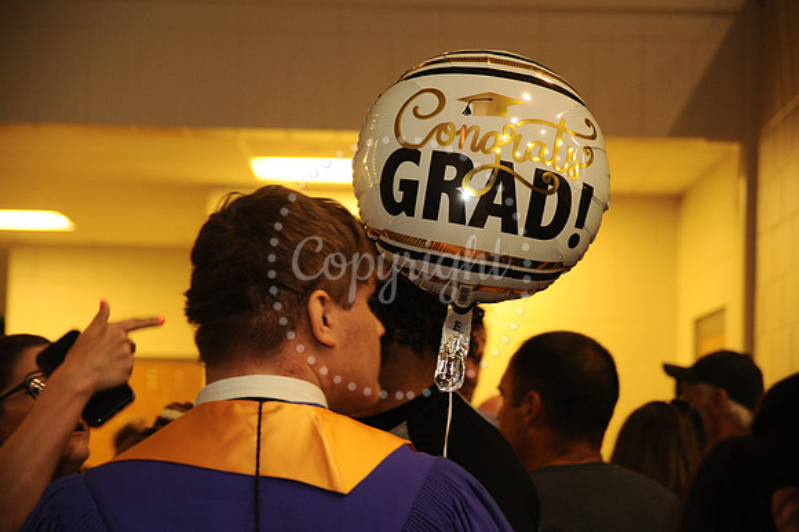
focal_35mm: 75
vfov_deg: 18.2
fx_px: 1664
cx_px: 400
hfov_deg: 27.0
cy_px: 266
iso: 1250
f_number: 5.6
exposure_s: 1/60
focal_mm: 75
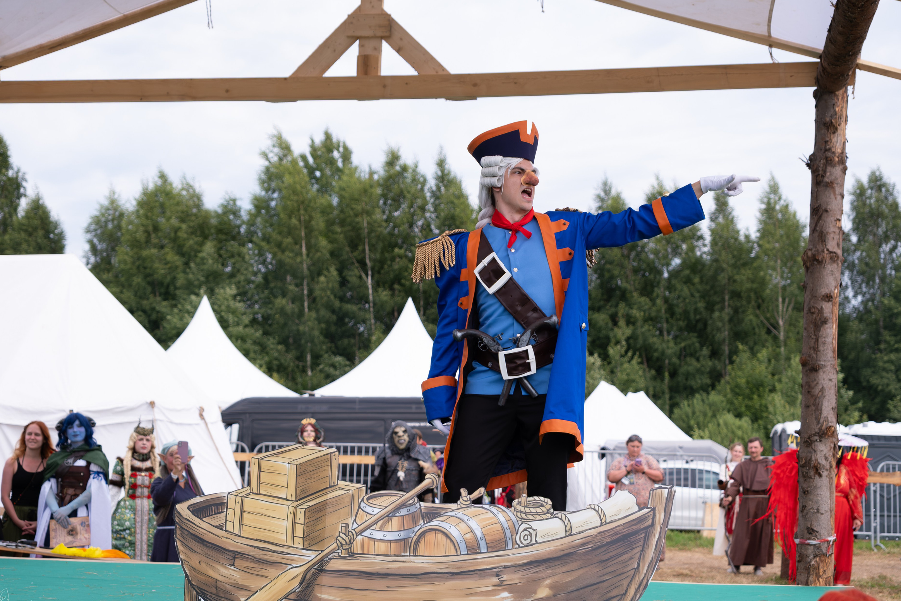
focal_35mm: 66
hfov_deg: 30.5
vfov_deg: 20.6
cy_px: 325
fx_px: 1652
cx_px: 444
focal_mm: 40.1
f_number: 2.8
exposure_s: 1/1250
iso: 160
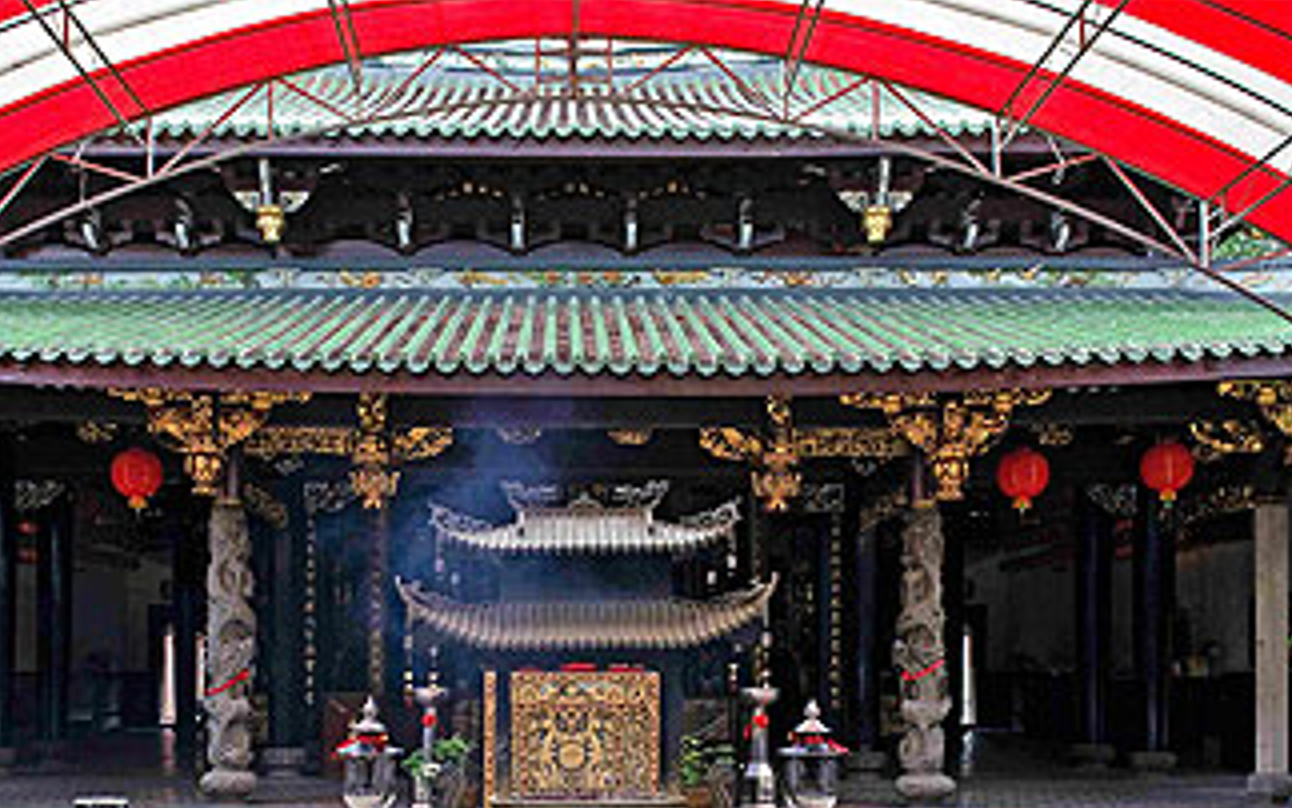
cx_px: 544
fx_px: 1197
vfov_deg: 36.5
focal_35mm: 34
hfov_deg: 56.4
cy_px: 594
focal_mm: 24
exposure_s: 1/350
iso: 1600
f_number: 6.7
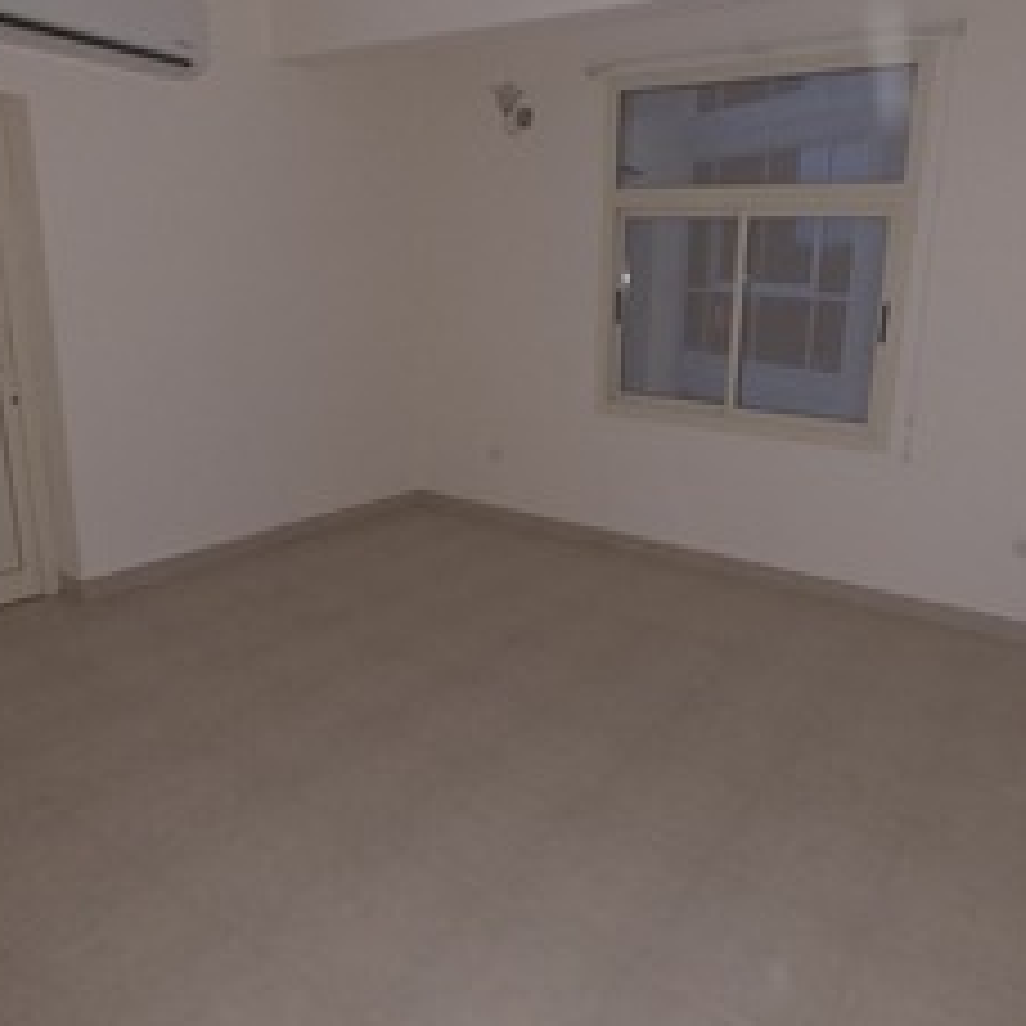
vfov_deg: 67.1
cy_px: 466
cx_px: 601
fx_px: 771
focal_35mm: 23
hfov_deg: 66.8
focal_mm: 2.2
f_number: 1.9
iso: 400
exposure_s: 1/22.6
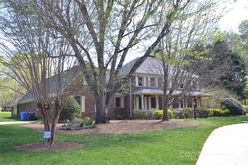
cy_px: 82
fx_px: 248
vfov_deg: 36.9
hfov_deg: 53.1
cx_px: 124
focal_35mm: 36
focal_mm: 24
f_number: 5.6
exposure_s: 1/125
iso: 250
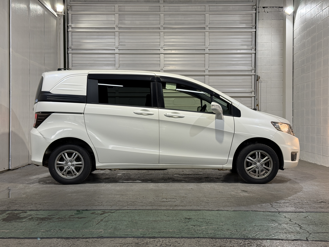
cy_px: 124
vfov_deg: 30.3
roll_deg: -0.2
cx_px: 164
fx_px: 456
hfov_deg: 39.7
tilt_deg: -0.3
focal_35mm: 48
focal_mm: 6.76
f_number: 1.78
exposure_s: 1/60
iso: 64
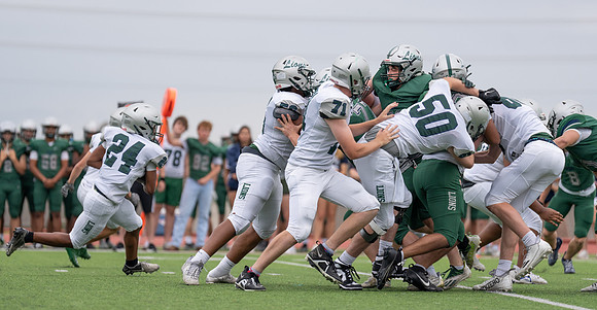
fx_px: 3817
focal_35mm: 246
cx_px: 262
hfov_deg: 8.9
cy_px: 164
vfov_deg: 4.6
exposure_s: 1/1250
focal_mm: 200
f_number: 2.8
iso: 250
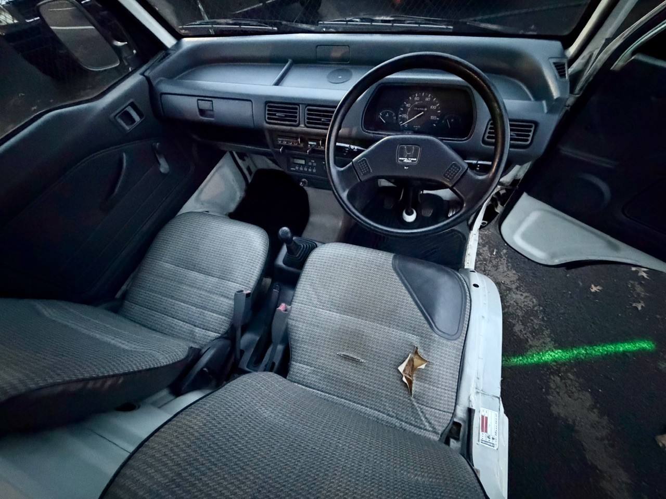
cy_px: 250
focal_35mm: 14
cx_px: 333
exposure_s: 1/30
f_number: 2.2
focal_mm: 2.22
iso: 2500
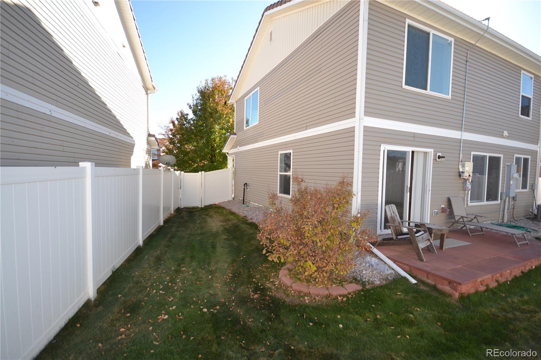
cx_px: 270
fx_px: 225
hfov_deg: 100.4
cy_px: 180
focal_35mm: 15
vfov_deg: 77.3
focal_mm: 10
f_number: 5
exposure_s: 1/200
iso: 100
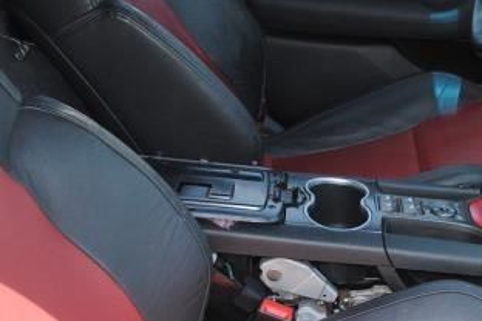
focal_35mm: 77
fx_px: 1031
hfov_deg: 25.9
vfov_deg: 17.7
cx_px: 371
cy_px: 164
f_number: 3.8
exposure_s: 1/160
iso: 100
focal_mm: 20
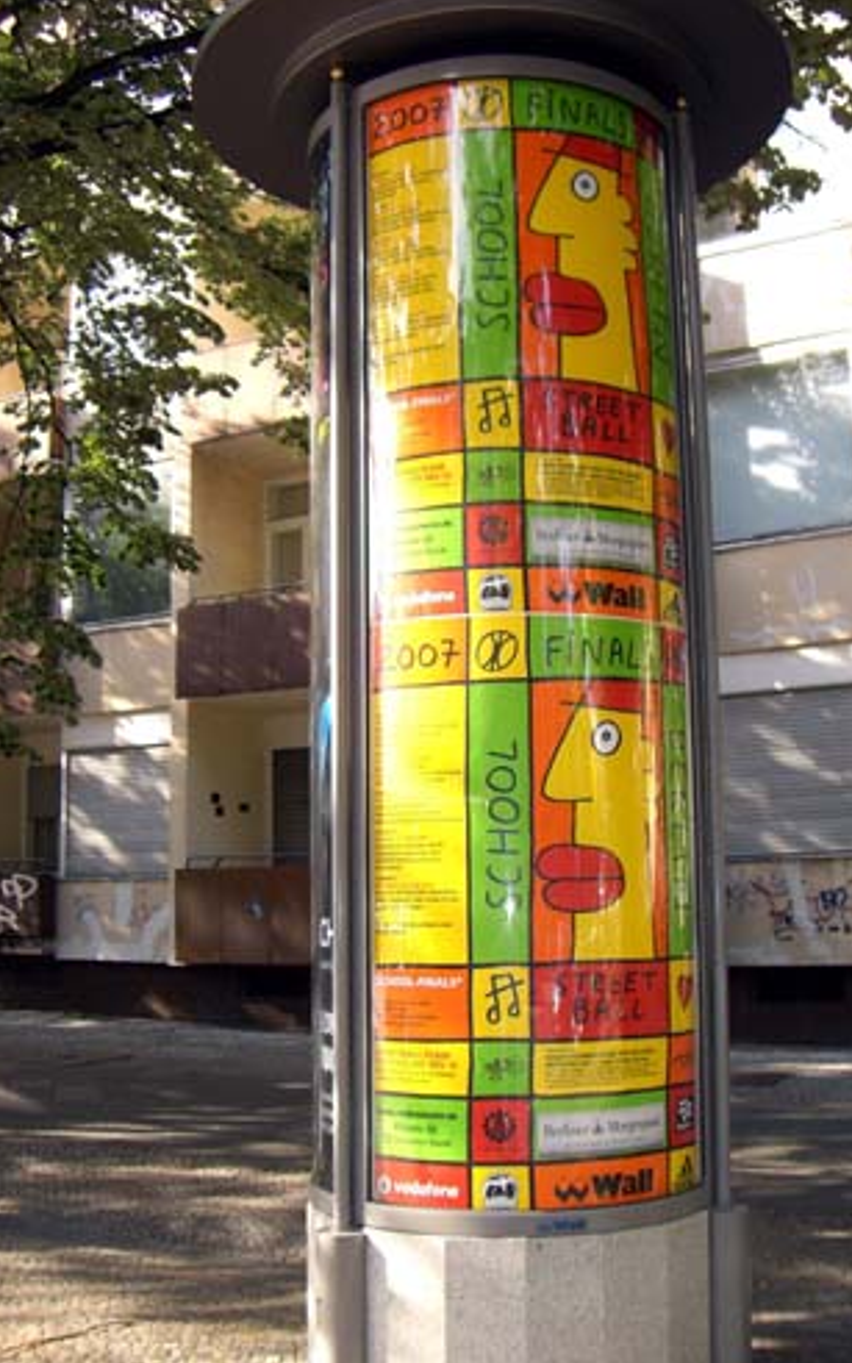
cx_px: 451
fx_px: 1523
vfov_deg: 48.2
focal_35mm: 41
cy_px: 686
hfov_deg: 31.3
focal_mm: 6.2
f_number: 2.7
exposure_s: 1/160
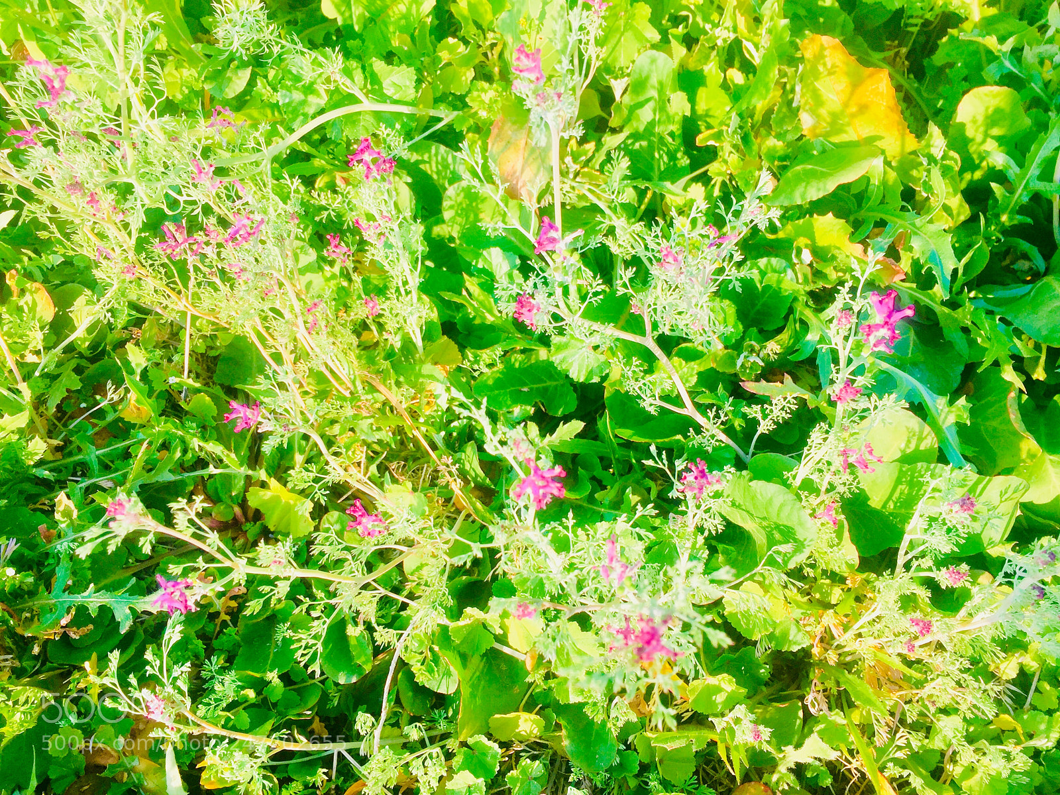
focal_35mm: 29
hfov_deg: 61.7
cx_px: 530
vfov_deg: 48.2
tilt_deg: -62.4
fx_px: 888
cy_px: 398
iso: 32
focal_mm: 4.15
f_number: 2.2
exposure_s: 1/507
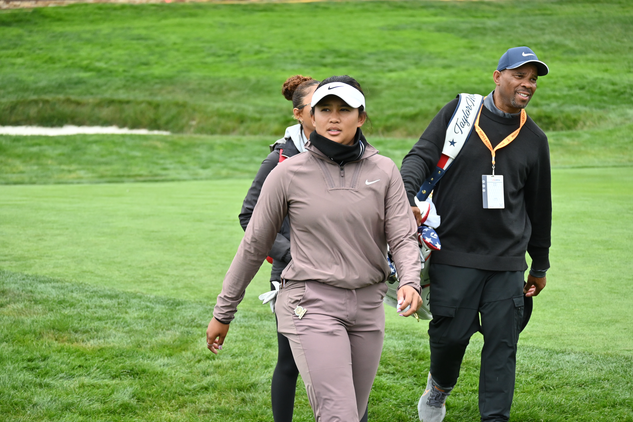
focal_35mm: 140
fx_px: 2453
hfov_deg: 14.7
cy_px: 211
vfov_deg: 9.8
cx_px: 316
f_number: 5
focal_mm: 93
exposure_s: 1/4000
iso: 1100
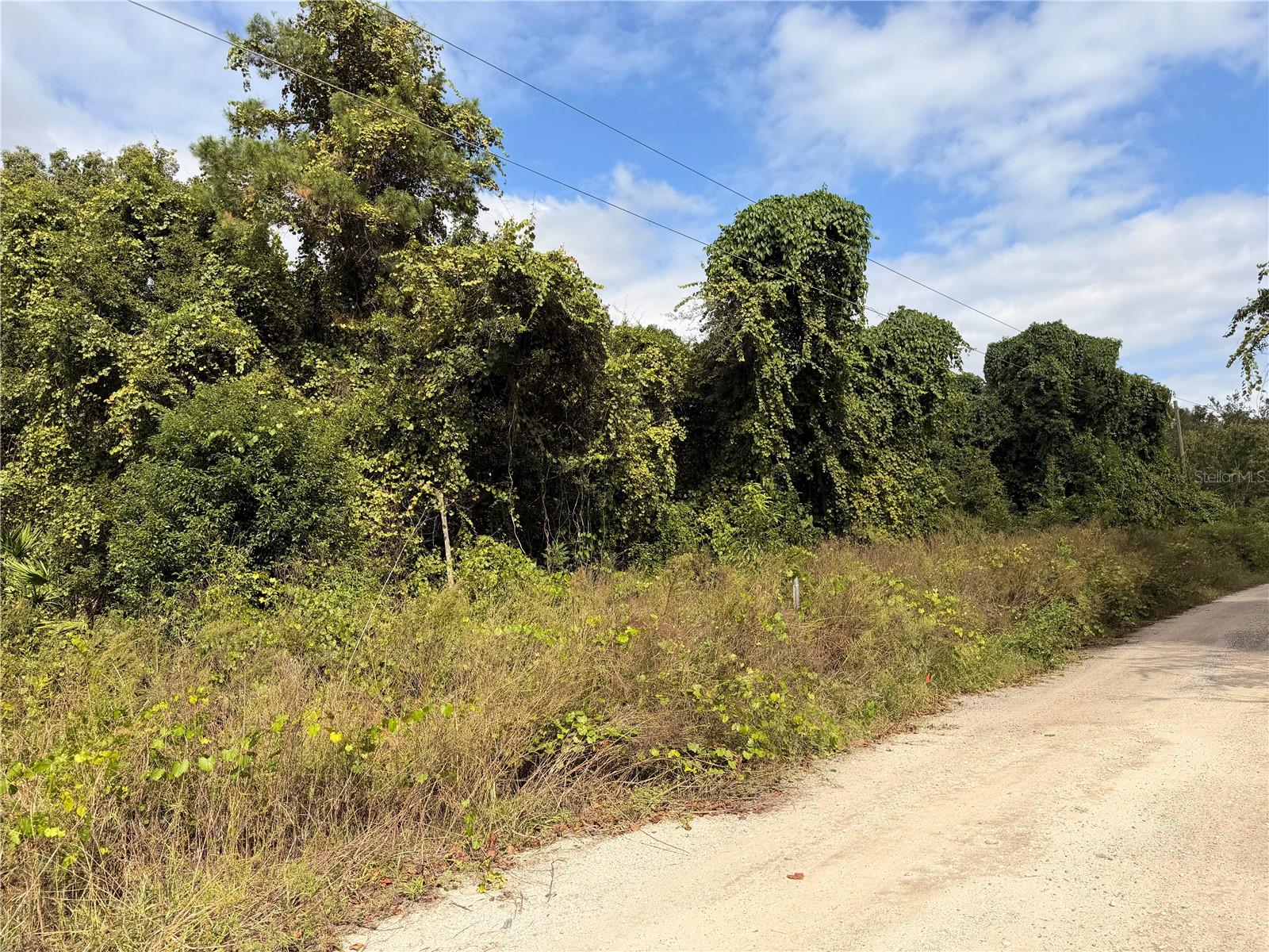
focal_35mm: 24
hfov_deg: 71.6
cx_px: 634
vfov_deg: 56.8
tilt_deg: +5.7
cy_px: 476
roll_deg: +3.6
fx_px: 880
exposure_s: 1/3953
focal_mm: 6.76
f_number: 1.78
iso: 80
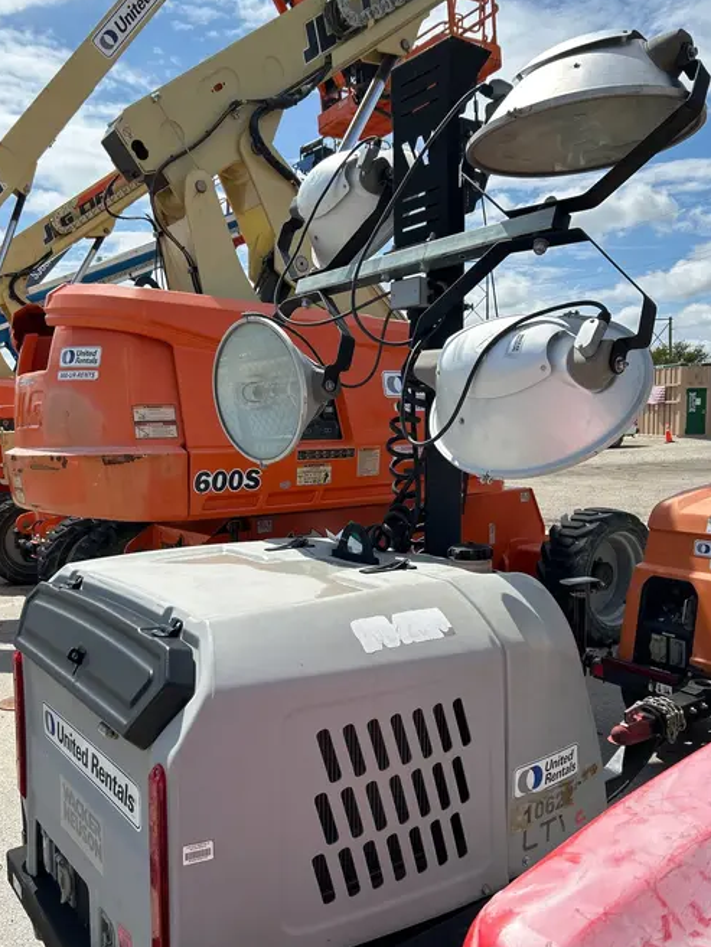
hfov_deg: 48.2
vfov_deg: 61.6
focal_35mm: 29
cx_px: 342
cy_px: 512
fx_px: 794
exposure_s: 1/4444
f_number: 1.5
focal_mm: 5.7
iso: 50
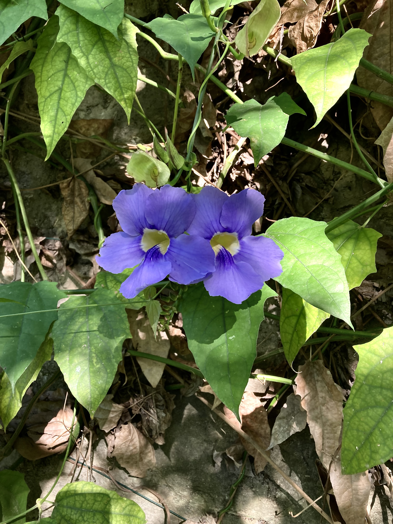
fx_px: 424
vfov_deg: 63.4
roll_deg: -1.5
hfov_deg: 49.7
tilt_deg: -9.6
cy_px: 262
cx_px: 196
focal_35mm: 28
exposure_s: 1/121
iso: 64
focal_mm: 3.99
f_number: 1.8
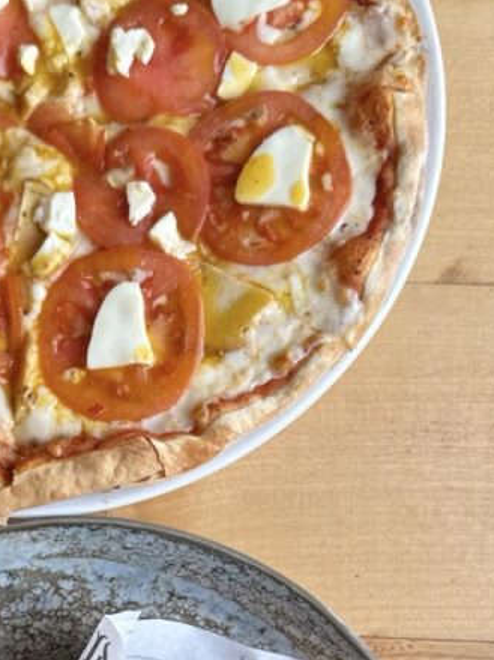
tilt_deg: -85.3
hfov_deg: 25.5
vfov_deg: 32.8
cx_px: 81
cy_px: 577
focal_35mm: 56
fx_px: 1066
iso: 64
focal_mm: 6.86
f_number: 1.78
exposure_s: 1/121
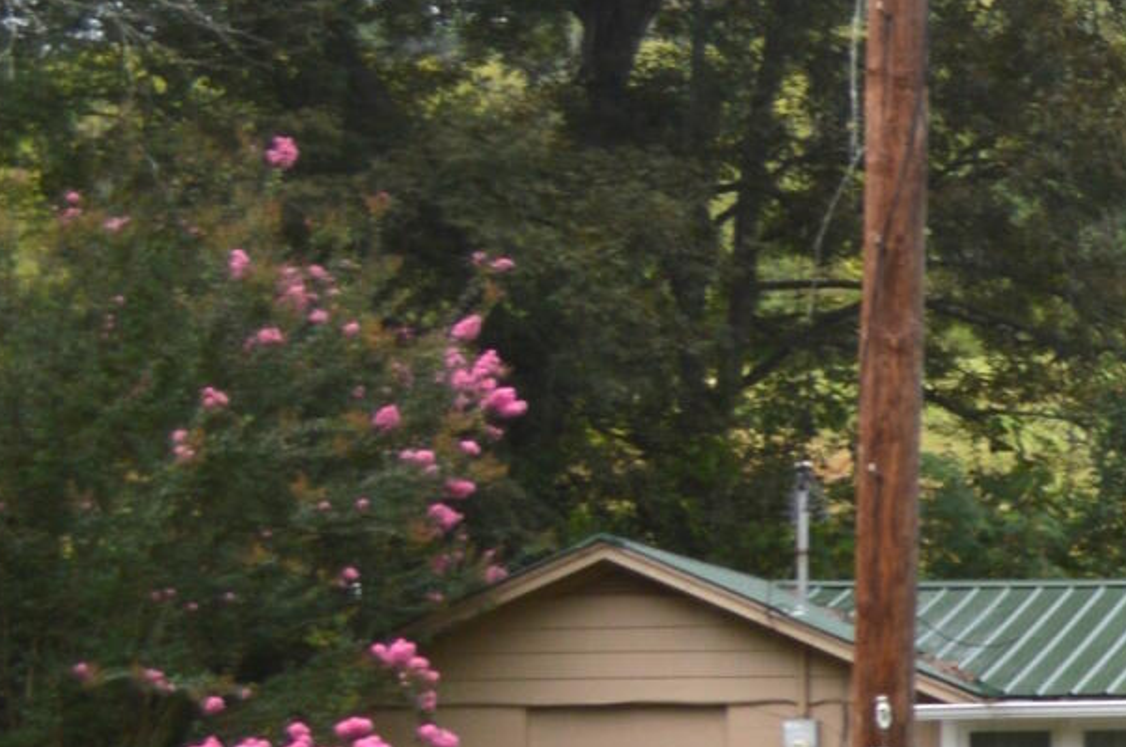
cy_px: 617
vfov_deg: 9.2
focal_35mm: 149
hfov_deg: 11.5
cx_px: 2666
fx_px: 4654
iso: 125
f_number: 5.6
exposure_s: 1/125
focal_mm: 20
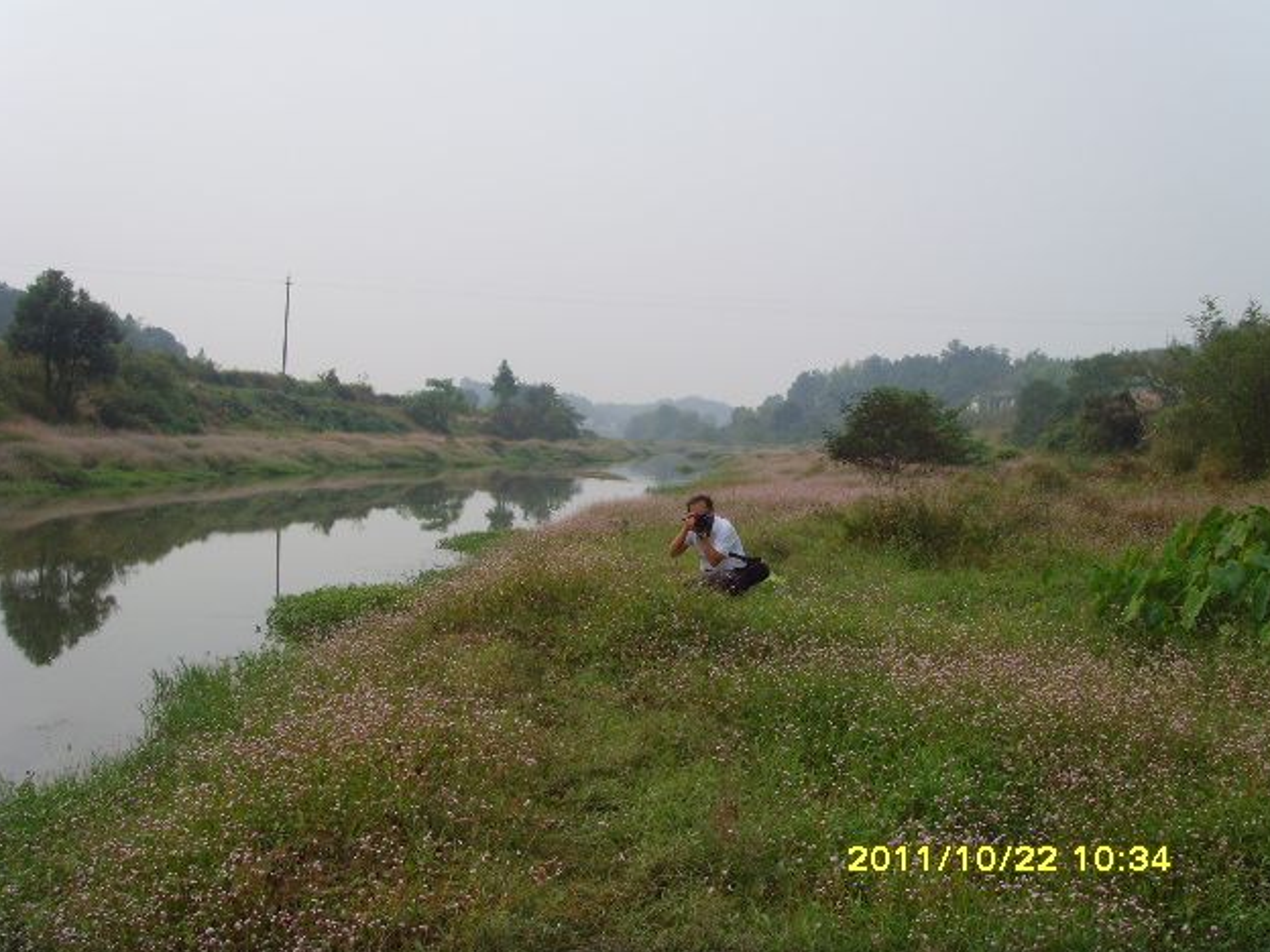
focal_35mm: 40
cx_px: 643
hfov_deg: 46.8
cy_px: 472
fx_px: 1468
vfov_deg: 36.0
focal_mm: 6.6
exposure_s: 1/350
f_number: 6.3
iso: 80
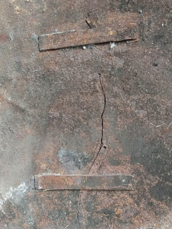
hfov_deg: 38.7
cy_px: 103
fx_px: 245
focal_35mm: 37
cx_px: 91
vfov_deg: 50.1
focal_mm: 3.93
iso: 160
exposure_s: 1/33
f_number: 1.7
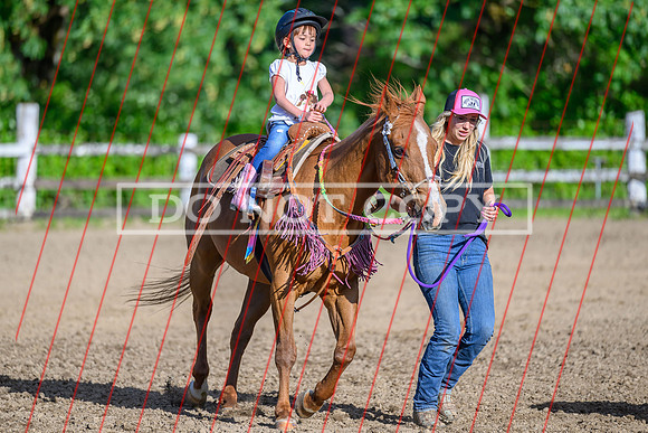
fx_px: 4135
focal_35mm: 230
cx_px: 285
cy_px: 192
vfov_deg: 6.0
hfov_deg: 9.0
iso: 200
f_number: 2.8
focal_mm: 200
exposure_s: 1/2500
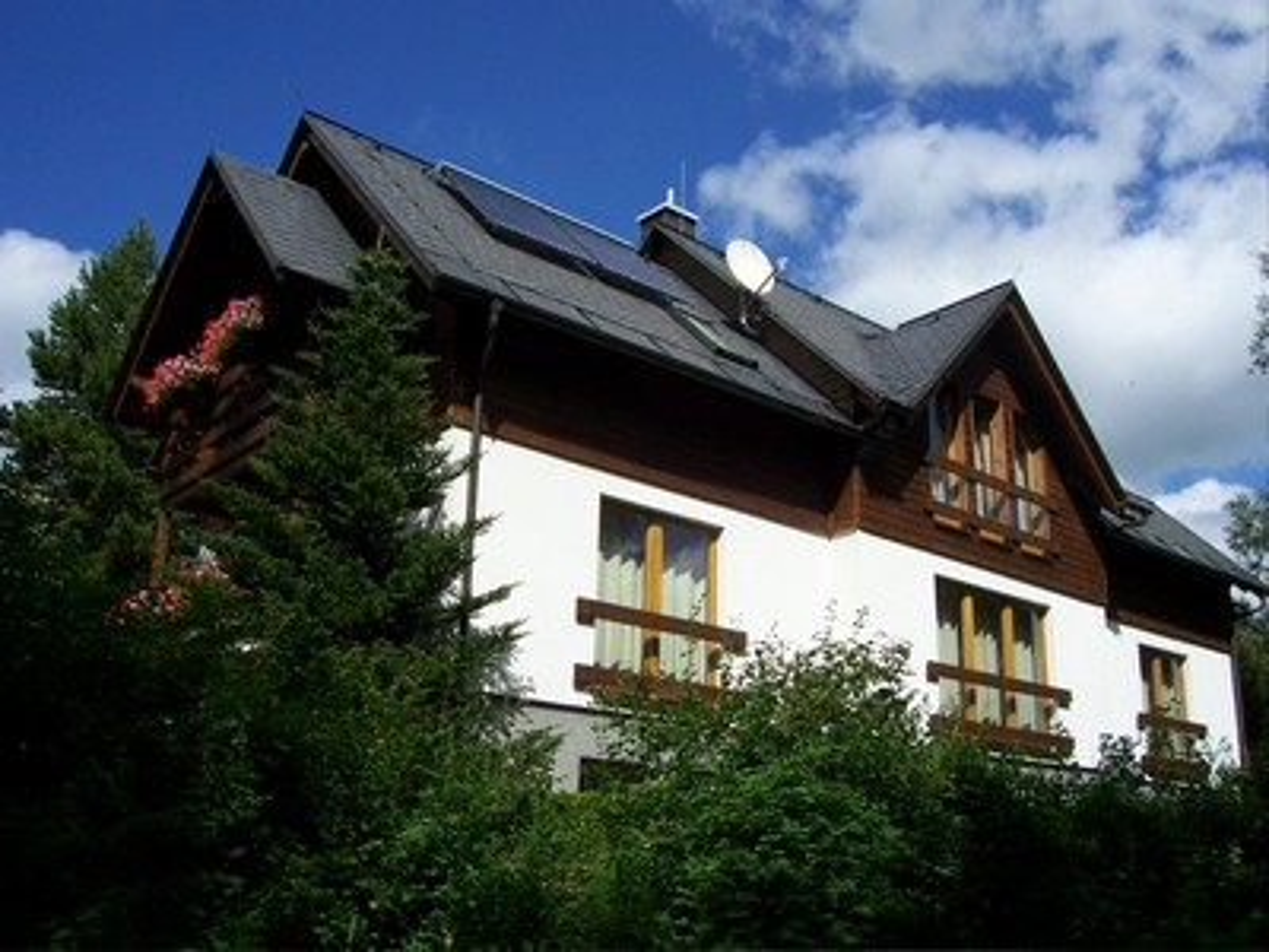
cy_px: 476
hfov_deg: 54.0
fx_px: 1246
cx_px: 634
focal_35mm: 34
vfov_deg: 41.8
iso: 80
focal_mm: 5.6
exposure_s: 1/640
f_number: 5.1
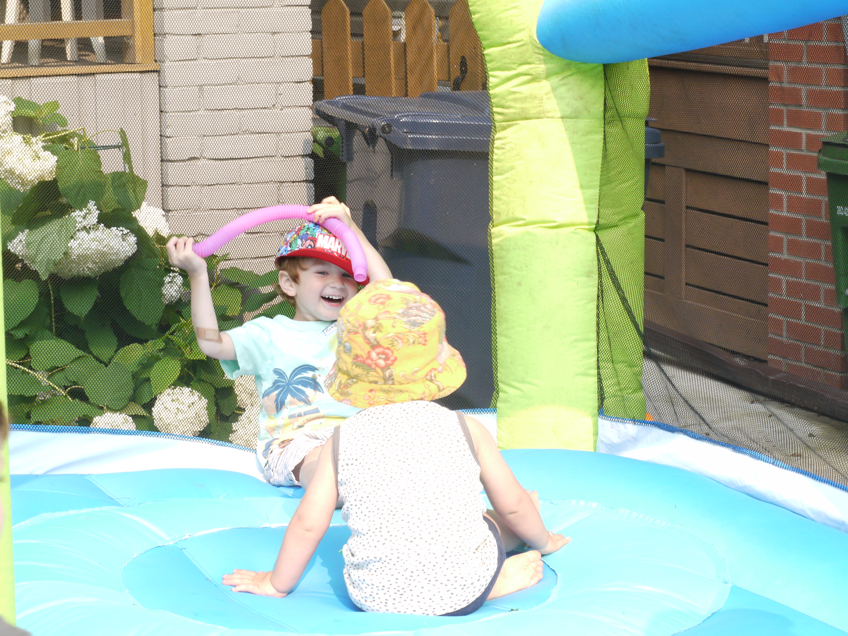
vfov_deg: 15.1
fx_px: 2401
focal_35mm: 98
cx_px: 424
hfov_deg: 20.0
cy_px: 318
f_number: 14
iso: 400
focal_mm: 49
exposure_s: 1/60
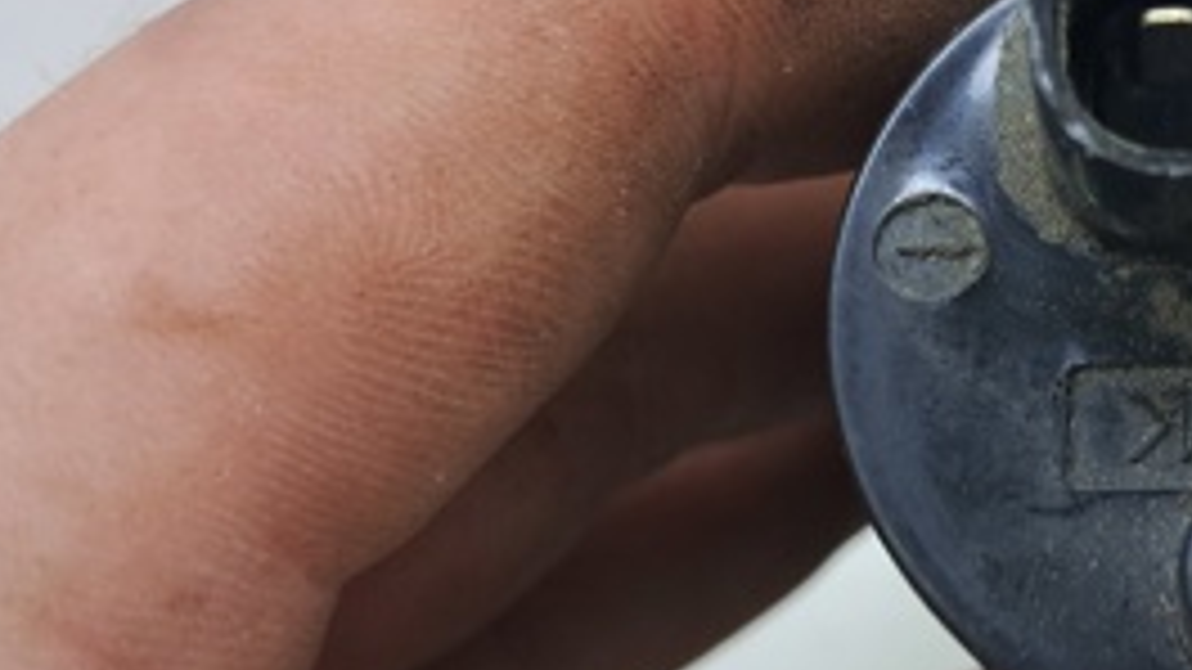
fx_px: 2244
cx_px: 1098
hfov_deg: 28.5
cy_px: 259
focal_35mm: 71
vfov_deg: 17.0
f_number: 1.8
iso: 50
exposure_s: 1/50
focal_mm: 4
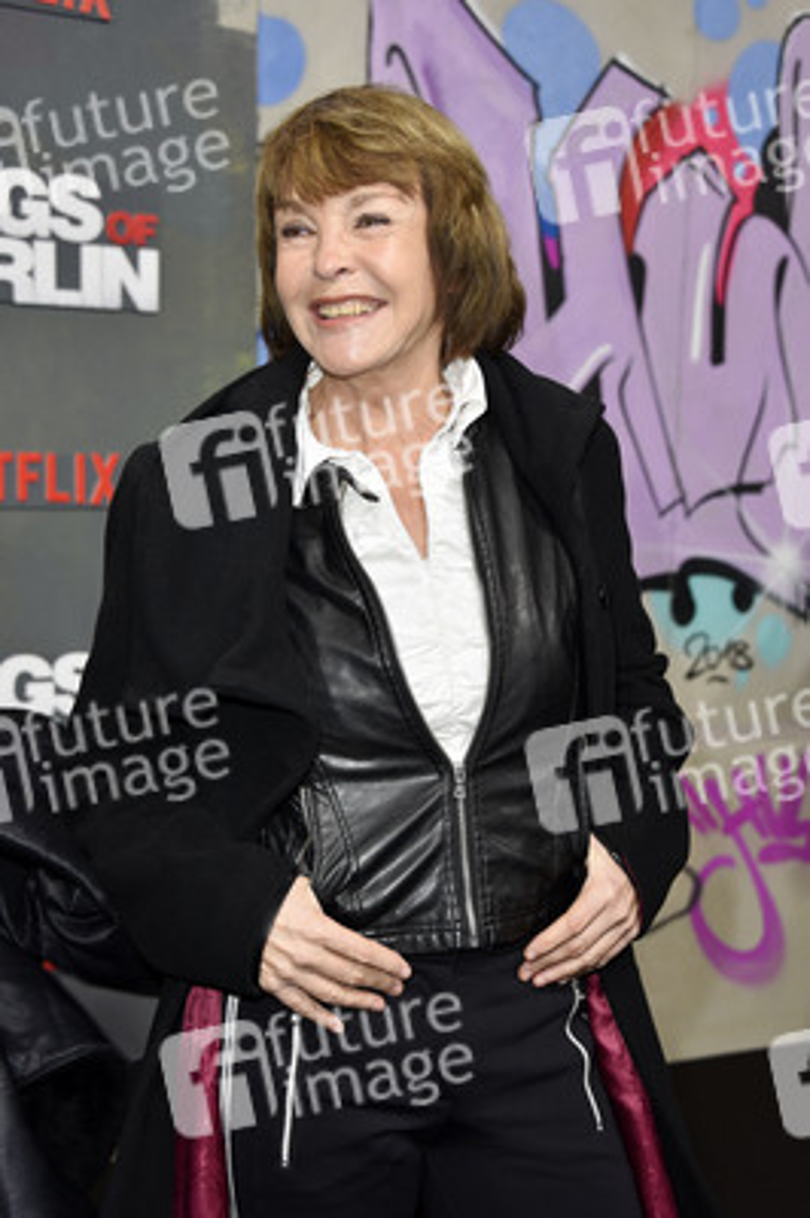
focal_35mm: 56
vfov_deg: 35.7
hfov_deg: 24.2
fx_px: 1893
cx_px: 405
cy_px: 609
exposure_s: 1/200
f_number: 5.6
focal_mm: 56
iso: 250
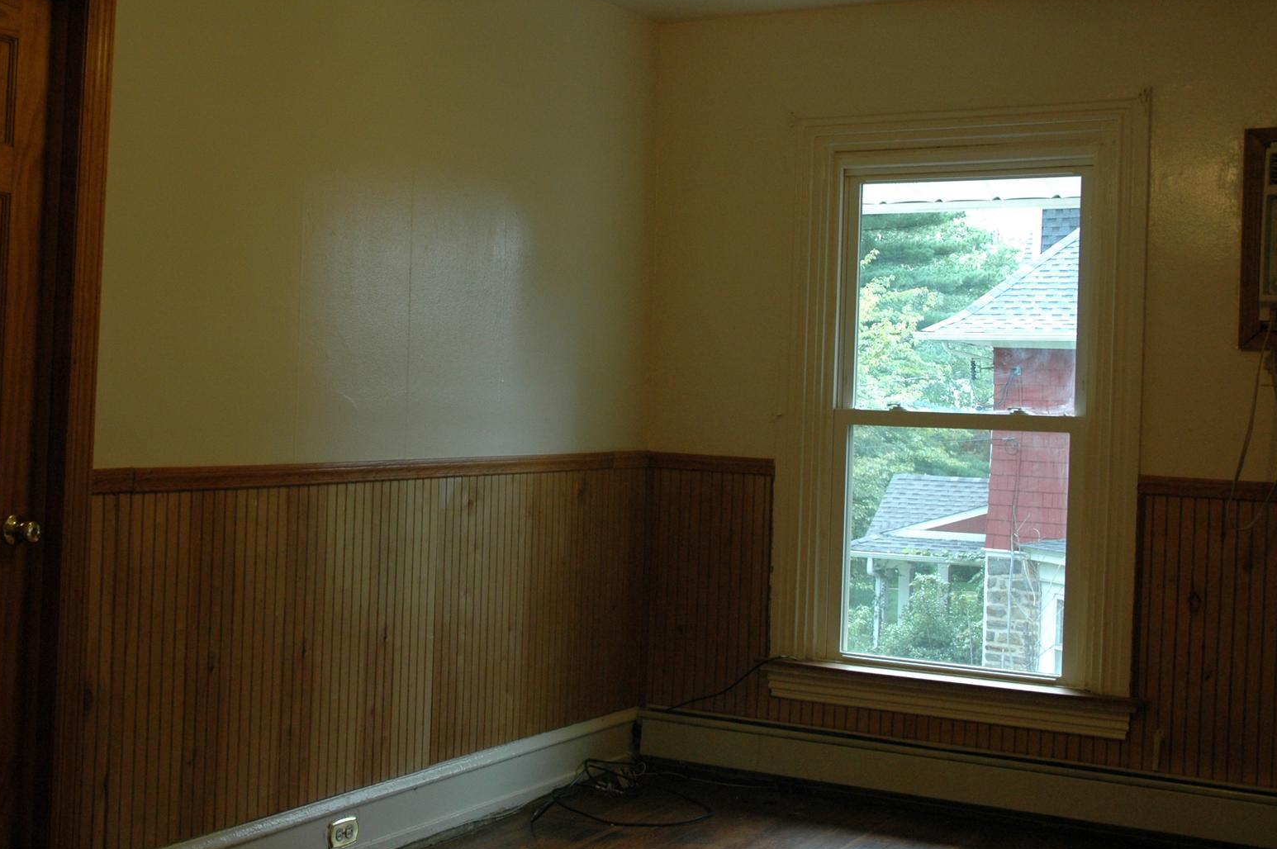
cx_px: 530
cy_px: 370
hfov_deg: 39.8
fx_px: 1760
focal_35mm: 50
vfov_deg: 27.1
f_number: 5
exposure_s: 1/100
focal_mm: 25
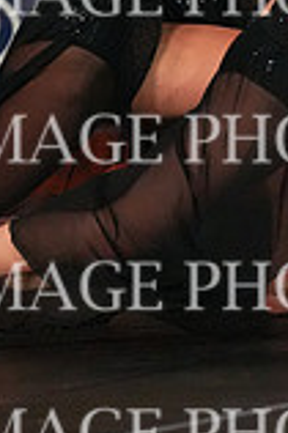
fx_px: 13264
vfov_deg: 1.9
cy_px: -82
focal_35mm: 1103
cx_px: 166
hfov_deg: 1.2
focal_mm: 300
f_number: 3.5
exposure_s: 1/1250
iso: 16000
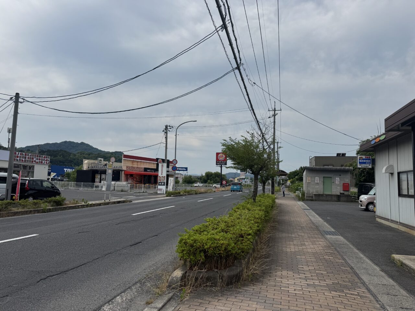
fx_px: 288
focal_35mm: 24
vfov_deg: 56.8
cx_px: 208
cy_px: 156
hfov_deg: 71.6
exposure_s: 1/9009
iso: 80
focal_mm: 6.76
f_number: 1.78
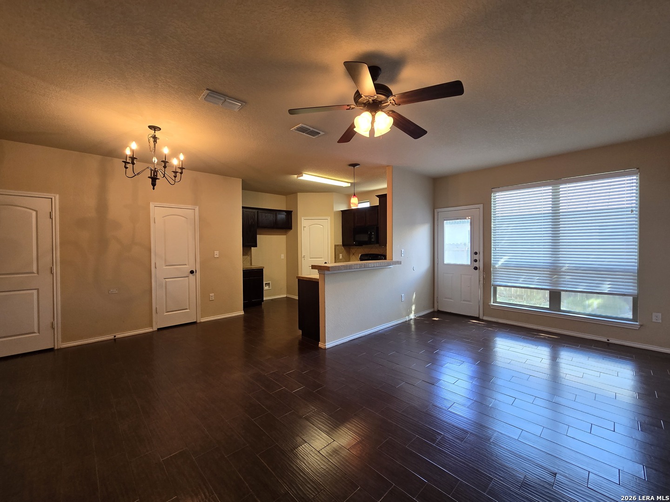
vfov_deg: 89.9
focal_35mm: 13
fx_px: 252
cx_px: 335
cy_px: 251
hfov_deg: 106.2
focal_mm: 2.2
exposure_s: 1/60
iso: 125
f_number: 2.2
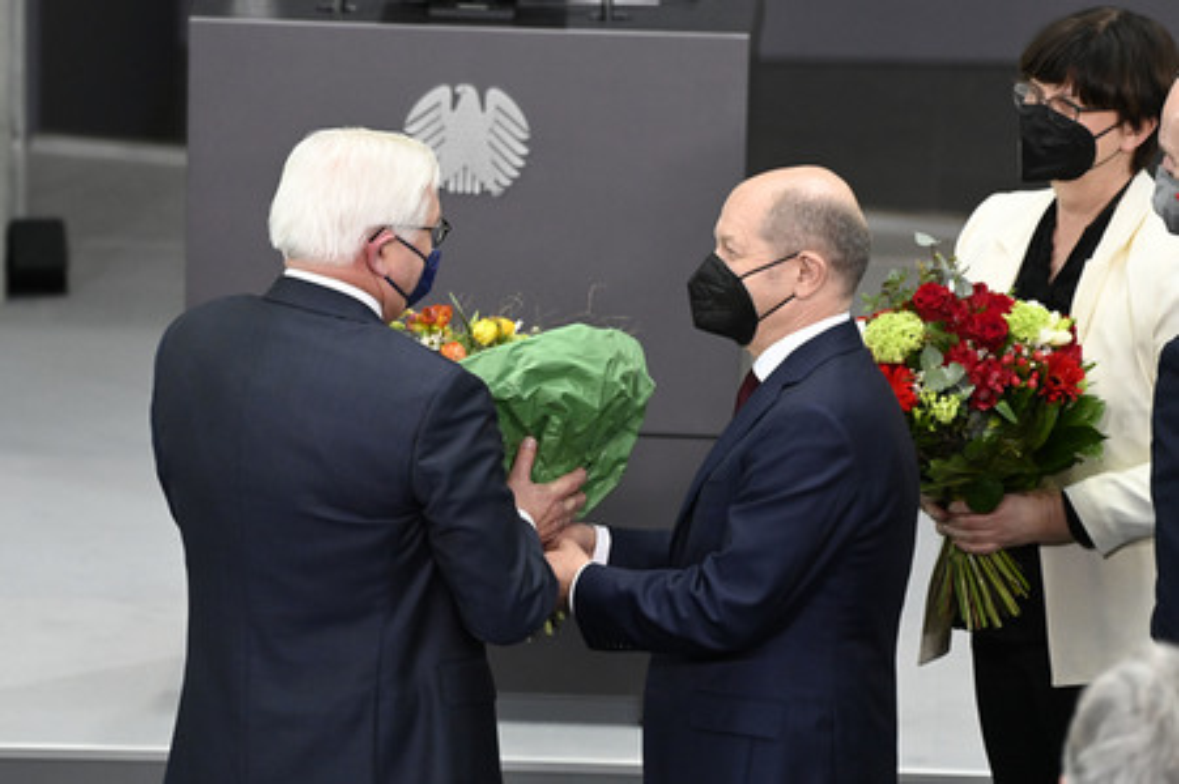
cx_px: 590
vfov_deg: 4.4
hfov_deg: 6.7
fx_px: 10145
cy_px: 392
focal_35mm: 310
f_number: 5.6
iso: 8000
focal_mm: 310
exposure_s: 1/400
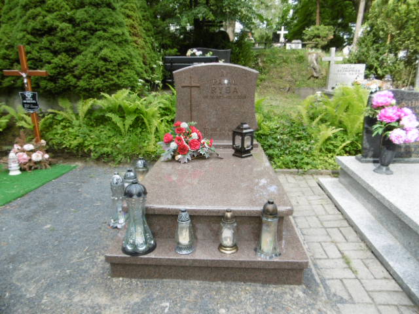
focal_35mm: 24
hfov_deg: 71.6
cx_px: 210
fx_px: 291
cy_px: 157
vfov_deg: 56.8
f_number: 3.1
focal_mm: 4.3
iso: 100
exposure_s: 1/160
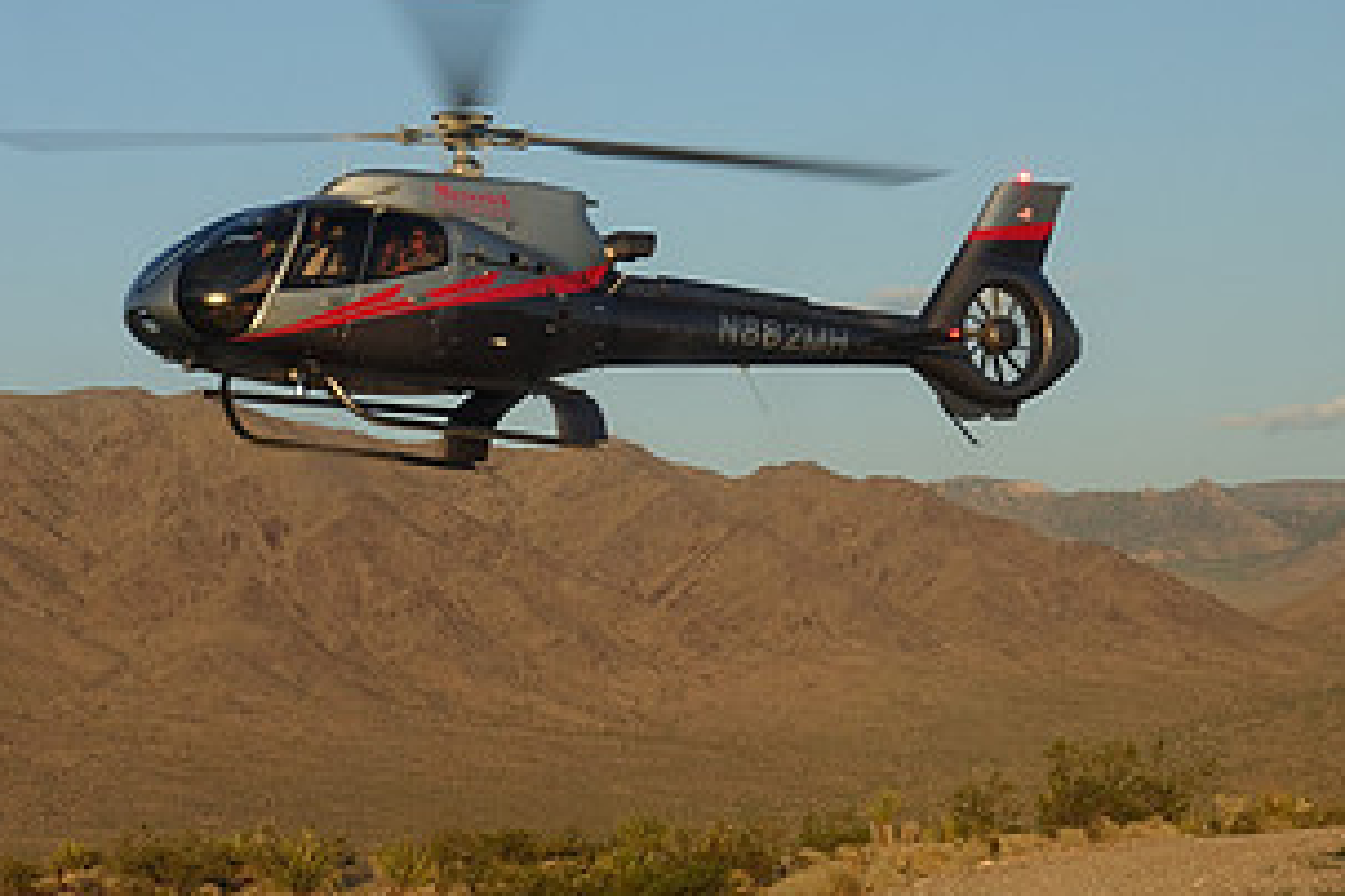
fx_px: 5006
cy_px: 375
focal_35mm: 134
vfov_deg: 10.2
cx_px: 803
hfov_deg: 15.3
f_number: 5.6
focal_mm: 25.7
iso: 125
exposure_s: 1/200
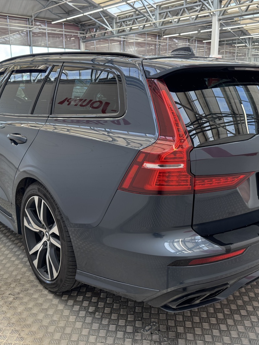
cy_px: 169
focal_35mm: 33
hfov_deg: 42.9
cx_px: 130
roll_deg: +0.4
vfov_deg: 55.4
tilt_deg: -14.4
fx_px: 329
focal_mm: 6.76
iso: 64
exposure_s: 1/100
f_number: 1.78
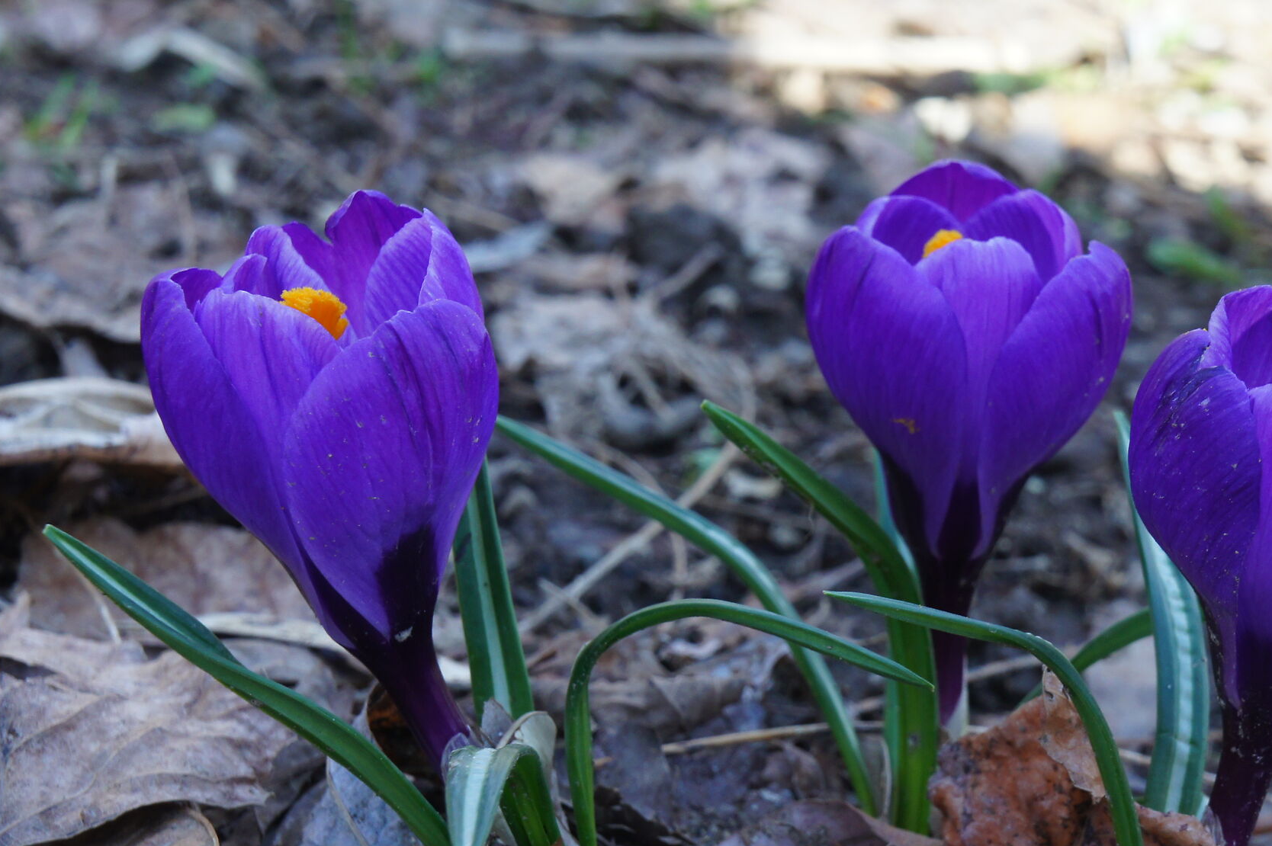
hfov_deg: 17.2
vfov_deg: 11.5
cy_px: 346
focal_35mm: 119
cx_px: 799
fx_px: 4192
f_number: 11
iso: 400
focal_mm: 55
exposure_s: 1/40
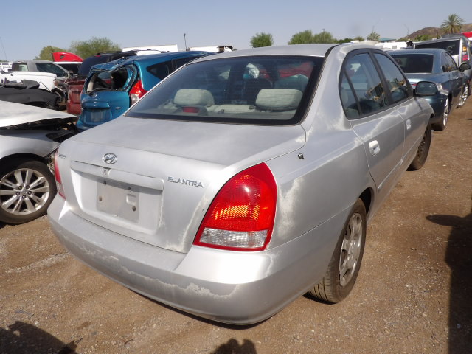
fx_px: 327
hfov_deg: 71.6
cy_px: 177
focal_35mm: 24
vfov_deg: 56.8
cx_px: 236
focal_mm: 4.3
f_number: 5.6
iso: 100
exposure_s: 1/590
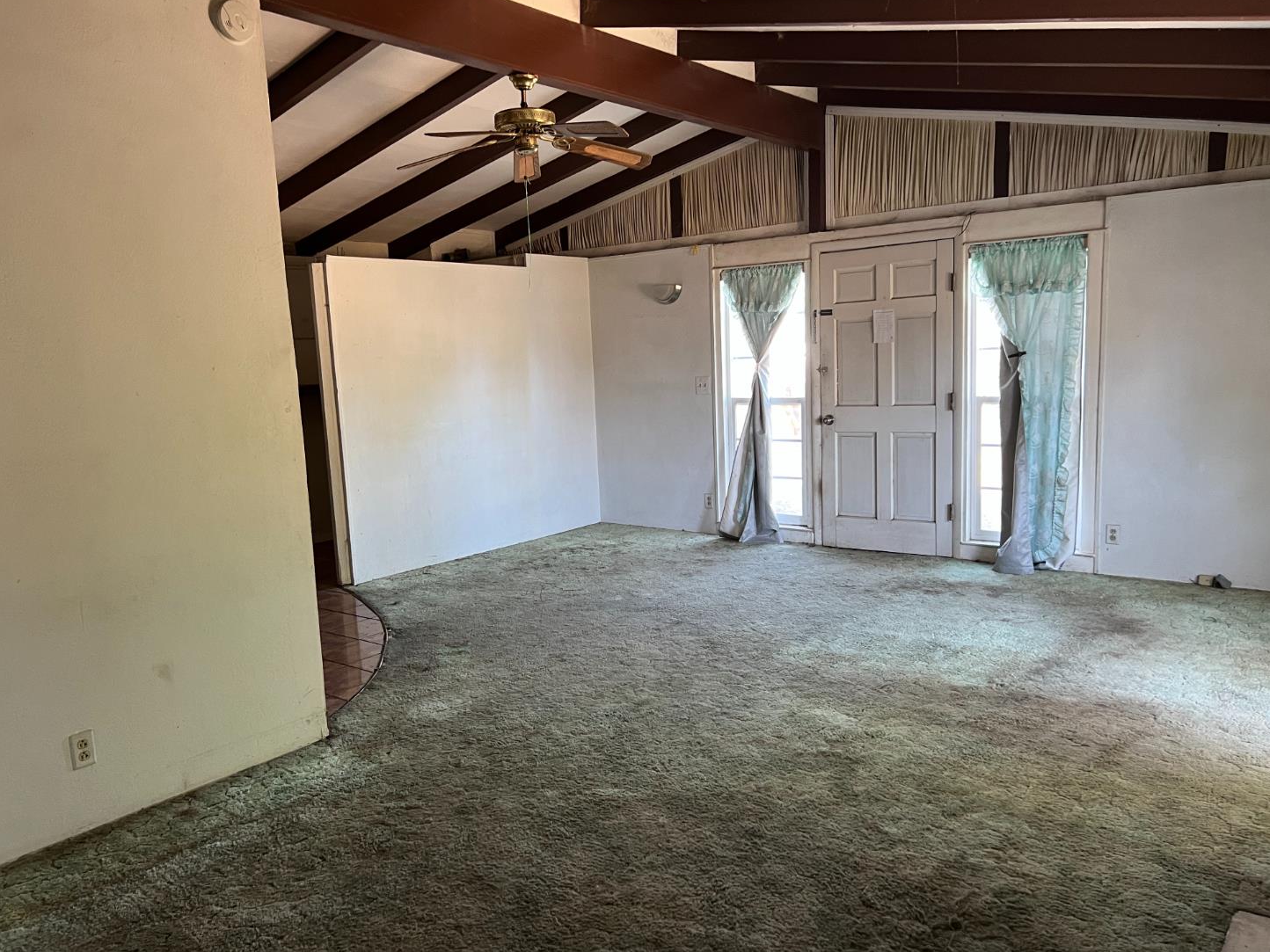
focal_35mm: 27
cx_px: 617
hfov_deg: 65.3
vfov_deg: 51.4
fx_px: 991
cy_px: 484
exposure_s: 1/60
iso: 200
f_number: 1.5
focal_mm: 5.7
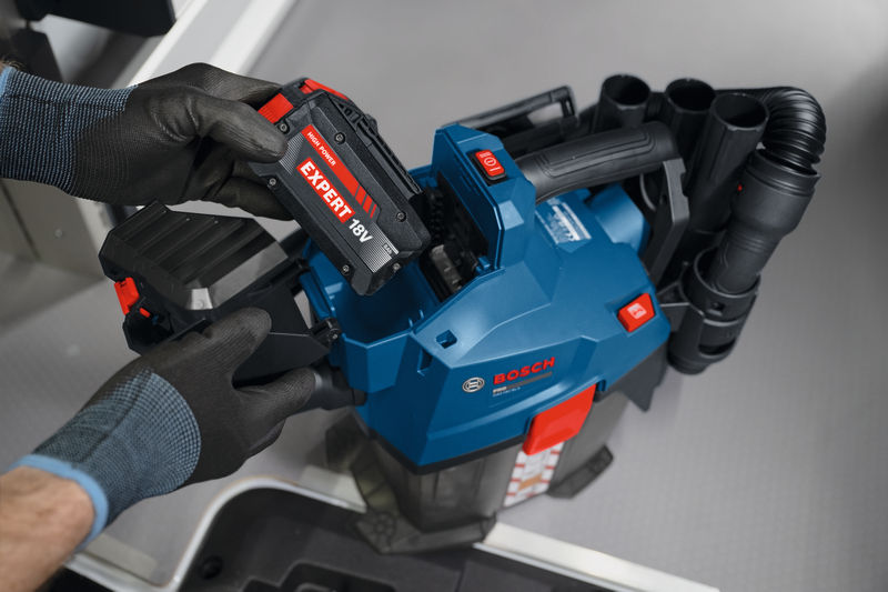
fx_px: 962
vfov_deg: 34.2
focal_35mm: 39
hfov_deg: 49.6
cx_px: 444
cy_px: 296
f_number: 4
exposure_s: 1/100
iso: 1000
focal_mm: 39
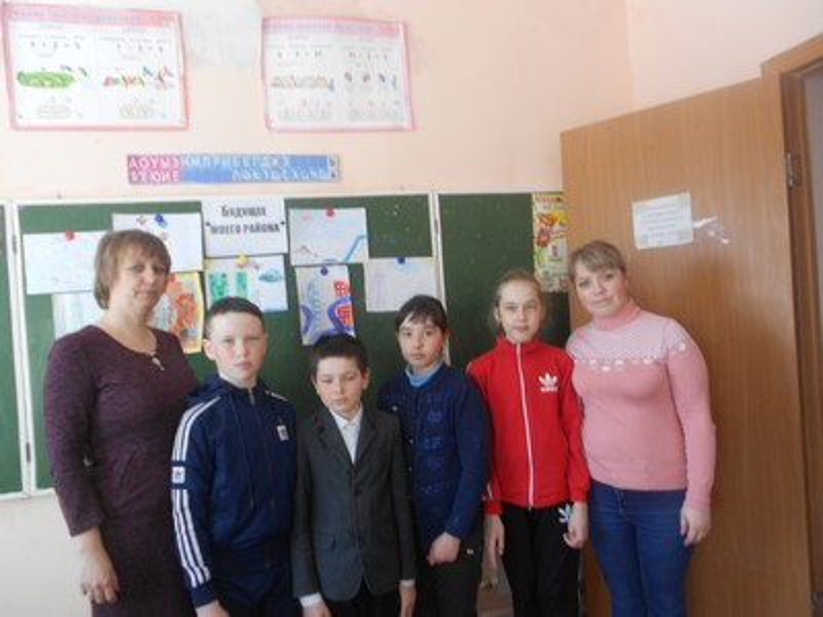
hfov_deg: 67.3
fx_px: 618
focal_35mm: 26
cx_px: 412
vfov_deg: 53.1
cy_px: 308
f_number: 3.2
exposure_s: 1/30
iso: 80
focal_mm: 4.6
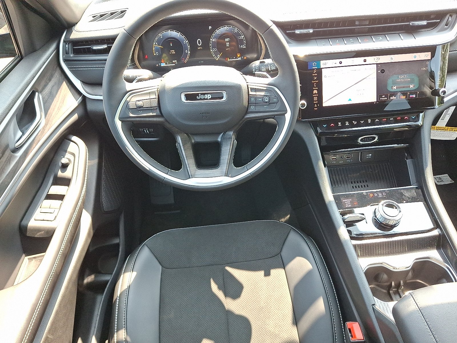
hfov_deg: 69.4
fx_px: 330
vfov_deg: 54.9
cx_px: 228
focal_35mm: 25
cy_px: 172
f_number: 1.8
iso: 71
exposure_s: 1/100
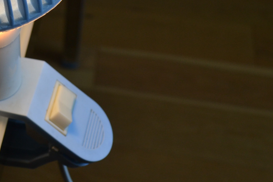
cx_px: -55
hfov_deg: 23.5
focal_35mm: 79
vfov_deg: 17.0
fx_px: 599
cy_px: 12
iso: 250
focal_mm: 20
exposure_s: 1/125
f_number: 5.6
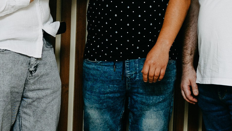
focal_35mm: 168
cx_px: -59
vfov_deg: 7.2
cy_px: 17
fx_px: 1034
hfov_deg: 12.5
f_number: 4
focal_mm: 35
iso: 200
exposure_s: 1/160
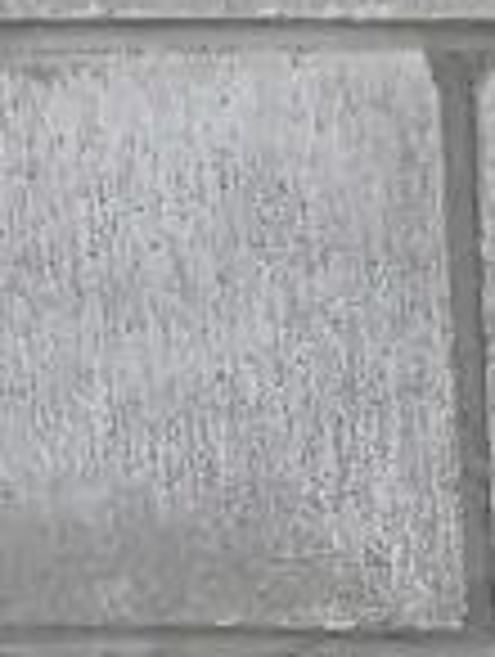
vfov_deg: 8.6
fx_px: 3593
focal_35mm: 189
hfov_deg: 7.4
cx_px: 1152
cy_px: 2025
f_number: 2
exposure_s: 1/100
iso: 160
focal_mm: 2.87
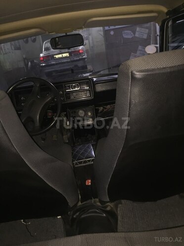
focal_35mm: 29
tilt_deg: -19.0
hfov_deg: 48.2
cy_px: 123
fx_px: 206
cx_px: 92
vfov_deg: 61.7
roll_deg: +9.9
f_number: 2.2
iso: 125
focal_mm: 4.15
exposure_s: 1/17
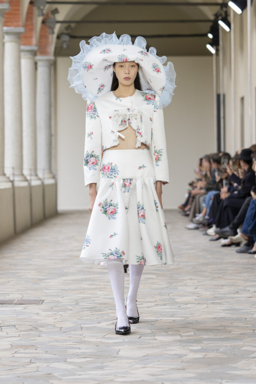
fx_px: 1098
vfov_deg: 19.8
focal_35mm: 103
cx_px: 128
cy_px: 192
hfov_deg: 13.3
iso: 800
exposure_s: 1/1000
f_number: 4
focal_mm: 103
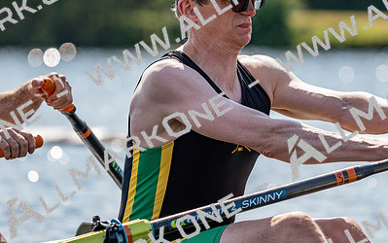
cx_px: 204
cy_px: 89
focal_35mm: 462
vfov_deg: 2.8
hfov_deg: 4.5
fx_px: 4889
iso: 250
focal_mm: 312
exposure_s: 1/1600
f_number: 6.3
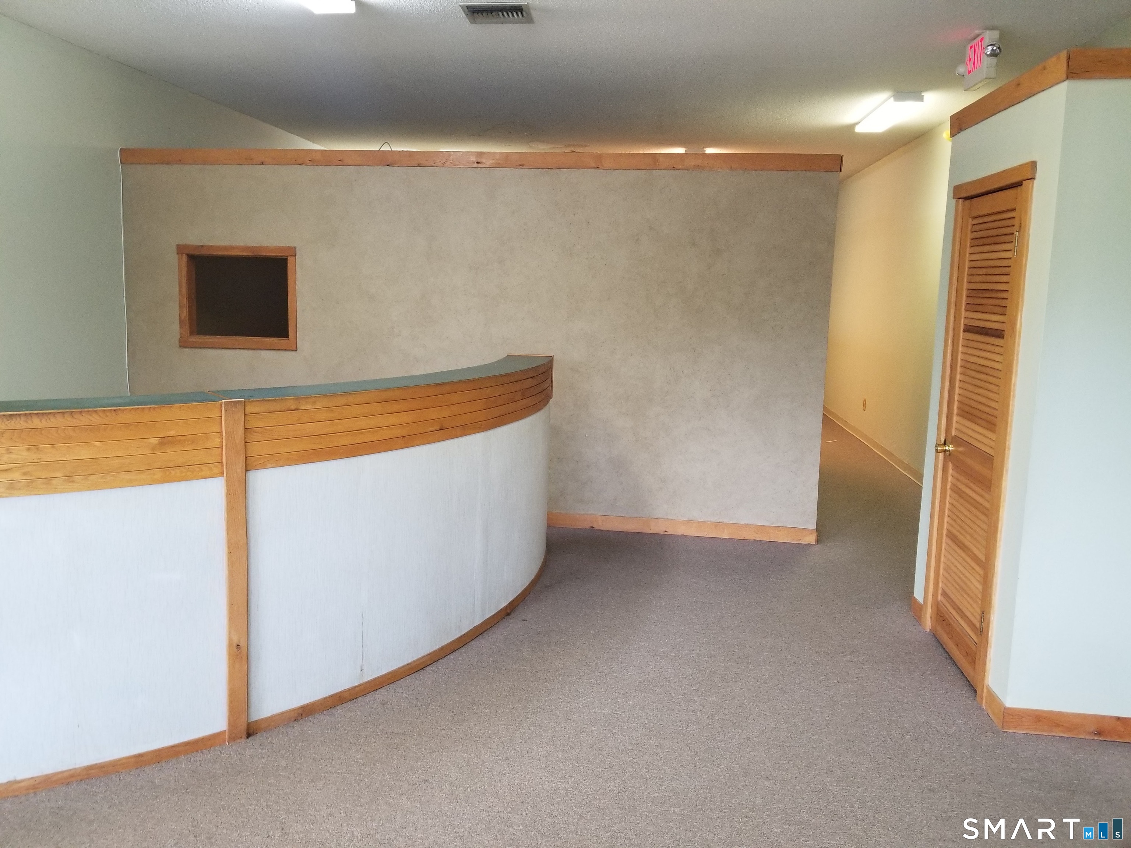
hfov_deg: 67.3
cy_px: 424
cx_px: 566
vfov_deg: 53.1
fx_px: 849
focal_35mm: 26
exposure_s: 1/40
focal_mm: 4.25
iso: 200
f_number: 1.7
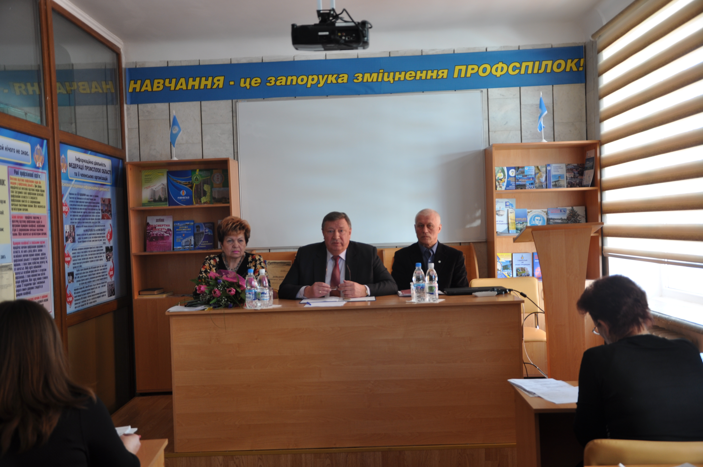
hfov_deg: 49.6
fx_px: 761
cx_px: 352
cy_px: 234
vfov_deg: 34.1
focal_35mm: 39
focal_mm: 26
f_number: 4
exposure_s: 1/15
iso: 200
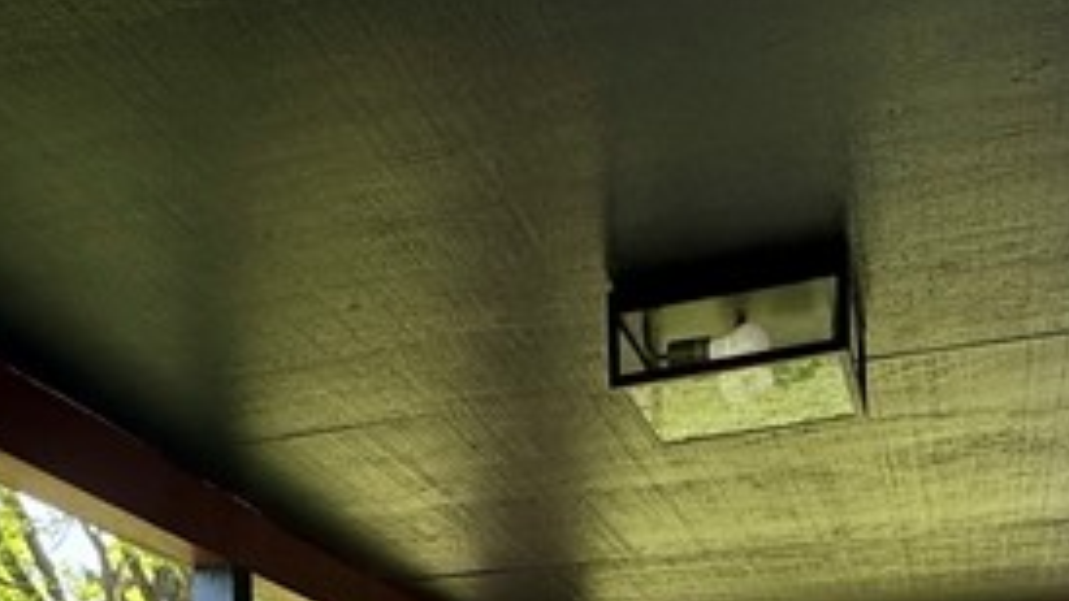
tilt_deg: -1.6
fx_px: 1615
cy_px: 952
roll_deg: +0.1
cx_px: 324
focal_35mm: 57
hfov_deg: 36.1
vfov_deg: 18.2
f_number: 2.2
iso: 40
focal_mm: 2.22
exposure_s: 1/181
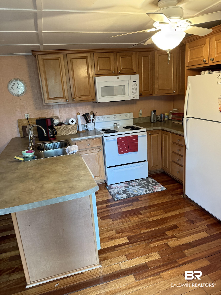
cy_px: 148
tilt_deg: -12.8
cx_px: 110
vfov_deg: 71.6
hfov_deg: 56.8
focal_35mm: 24
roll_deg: +6.9
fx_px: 204
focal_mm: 6.76
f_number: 1.78
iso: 500
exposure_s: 1/60
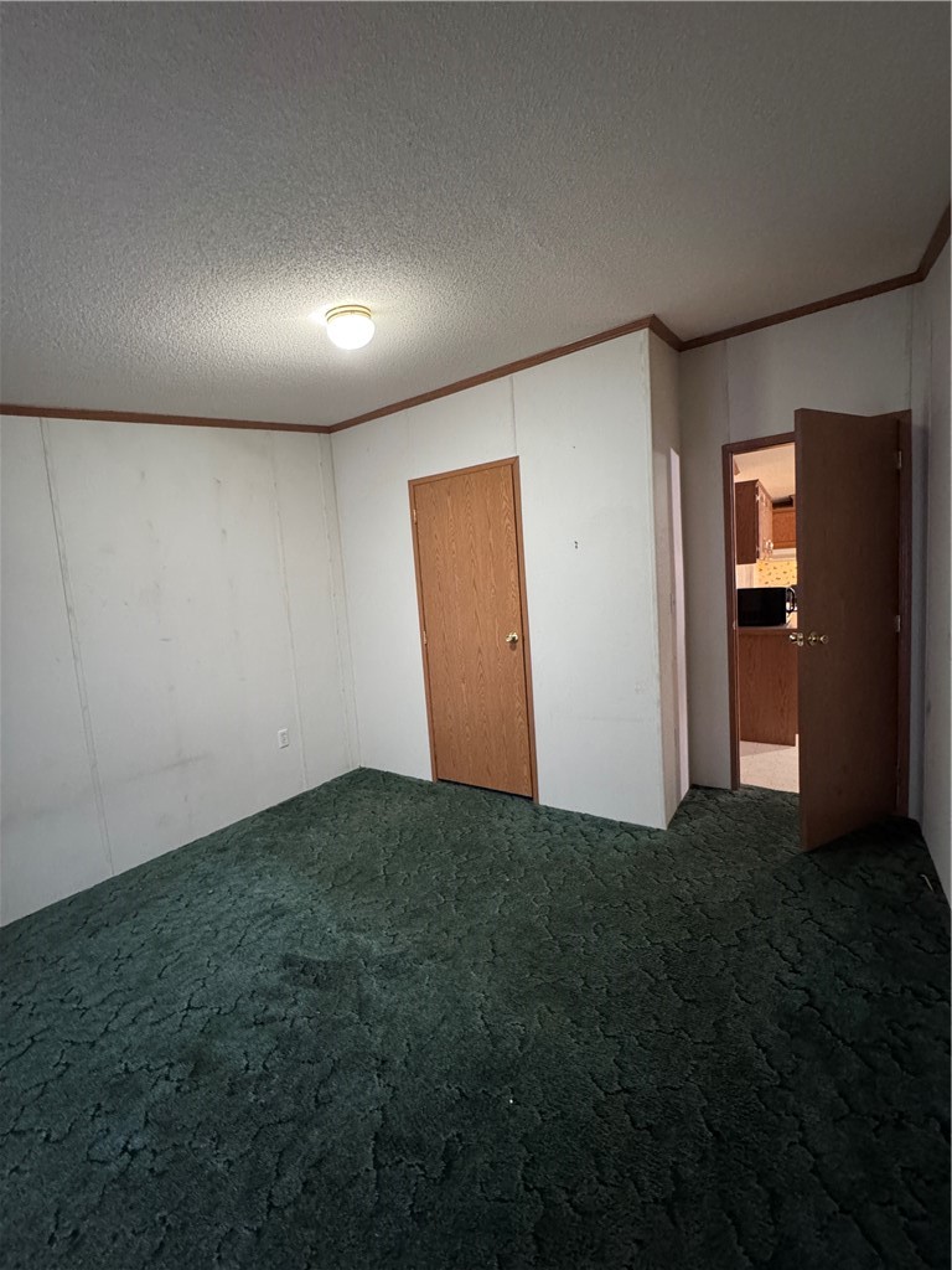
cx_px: 476
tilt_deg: -4.8
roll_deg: +3.8
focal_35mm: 14
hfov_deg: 85.7
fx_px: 513
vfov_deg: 102.1
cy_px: 635
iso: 1000
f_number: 2.2
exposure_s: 1/60
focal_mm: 2.22
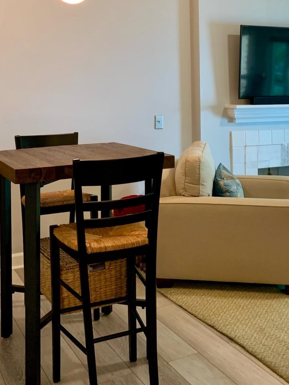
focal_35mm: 45
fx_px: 501
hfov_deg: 32.2
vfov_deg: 40.9
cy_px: 96
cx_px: 160
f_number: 1.8
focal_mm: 4.25
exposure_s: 1/60
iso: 200
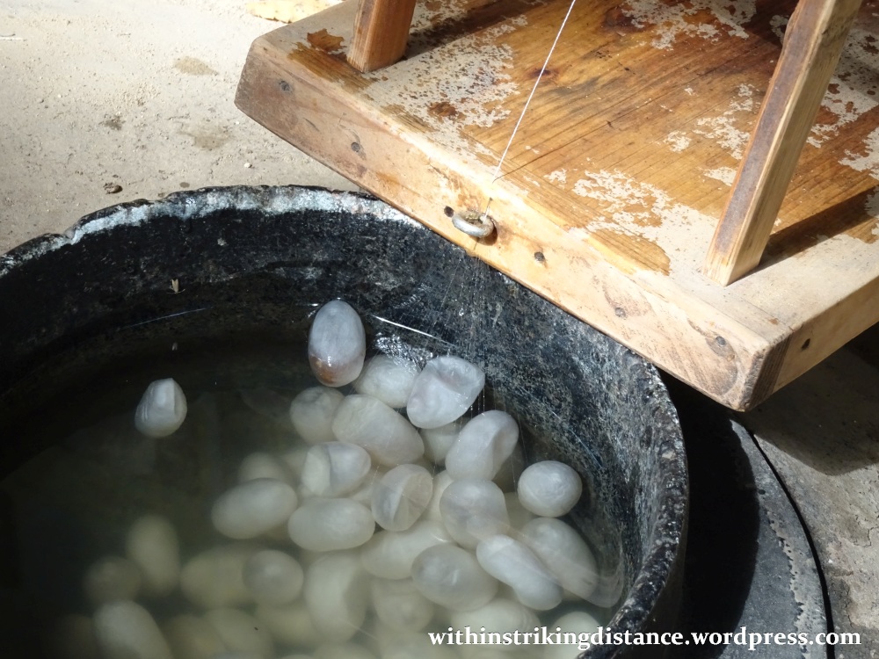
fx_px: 3225
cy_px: 330
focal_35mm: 127
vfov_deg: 11.7
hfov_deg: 15.5
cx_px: 440
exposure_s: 1/160
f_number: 5.6
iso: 800
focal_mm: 21.66
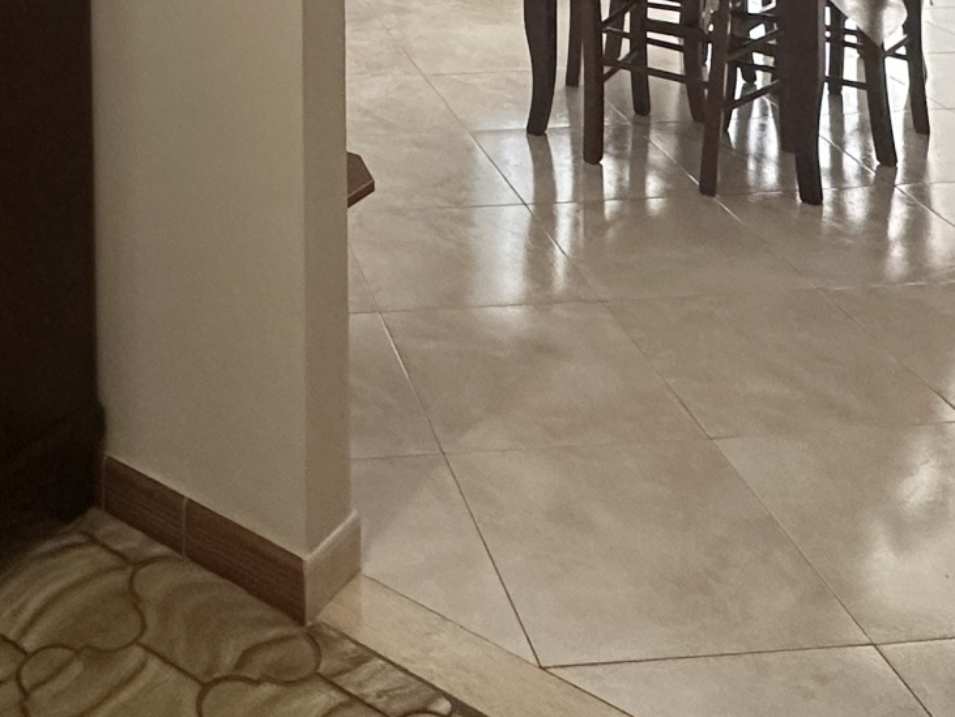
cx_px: 172
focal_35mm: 49
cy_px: -346
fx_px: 1352
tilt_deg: -1.7
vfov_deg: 23.8
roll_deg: +0.4
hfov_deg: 37.3
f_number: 2.2
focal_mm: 2.22
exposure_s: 1/99
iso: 250
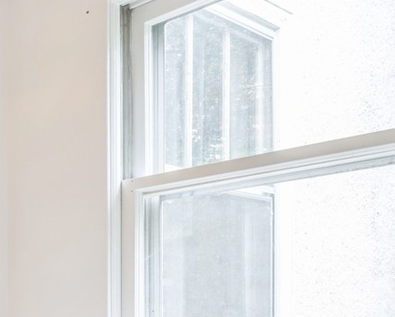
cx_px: -228
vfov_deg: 25.7
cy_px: 322
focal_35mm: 56
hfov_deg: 24.4
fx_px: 655
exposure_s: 1/10
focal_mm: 16
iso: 200
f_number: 8
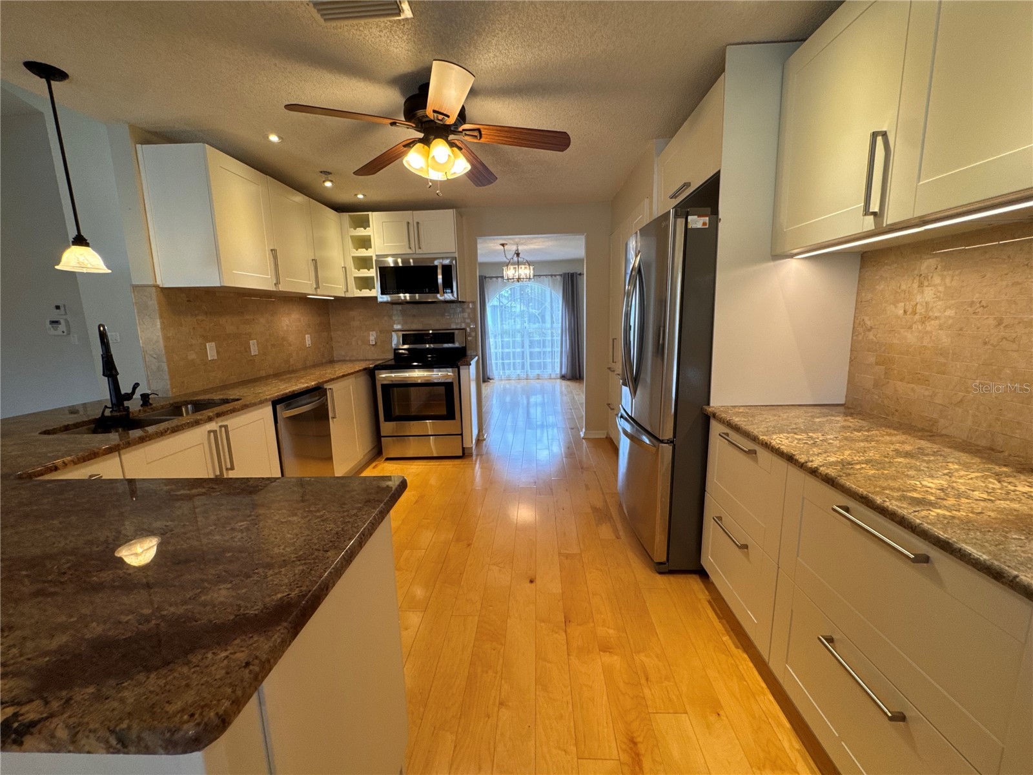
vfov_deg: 85.7
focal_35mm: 14
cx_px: 516
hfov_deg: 102.1
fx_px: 418
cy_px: 388
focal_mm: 2.22
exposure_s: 1/120
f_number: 2.2
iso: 160
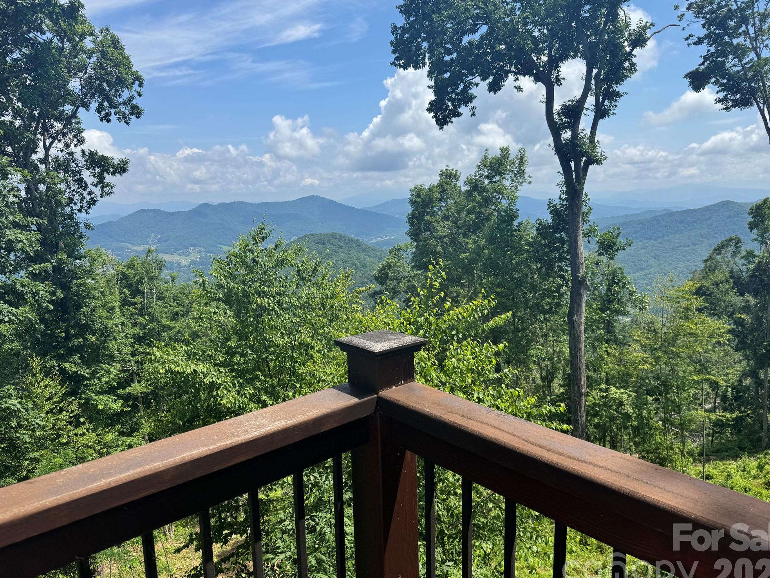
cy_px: 299
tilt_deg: -10.9
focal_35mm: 25
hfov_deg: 69.4
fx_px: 556
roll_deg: +1.3
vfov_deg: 54.9
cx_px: 397
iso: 80
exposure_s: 1/4049
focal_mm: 6.76
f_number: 1.78
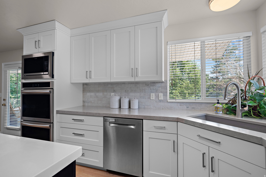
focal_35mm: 16
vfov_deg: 73.8
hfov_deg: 96.7
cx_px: 133
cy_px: 88
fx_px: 118
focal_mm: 16
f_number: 8
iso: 500
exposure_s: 1/6
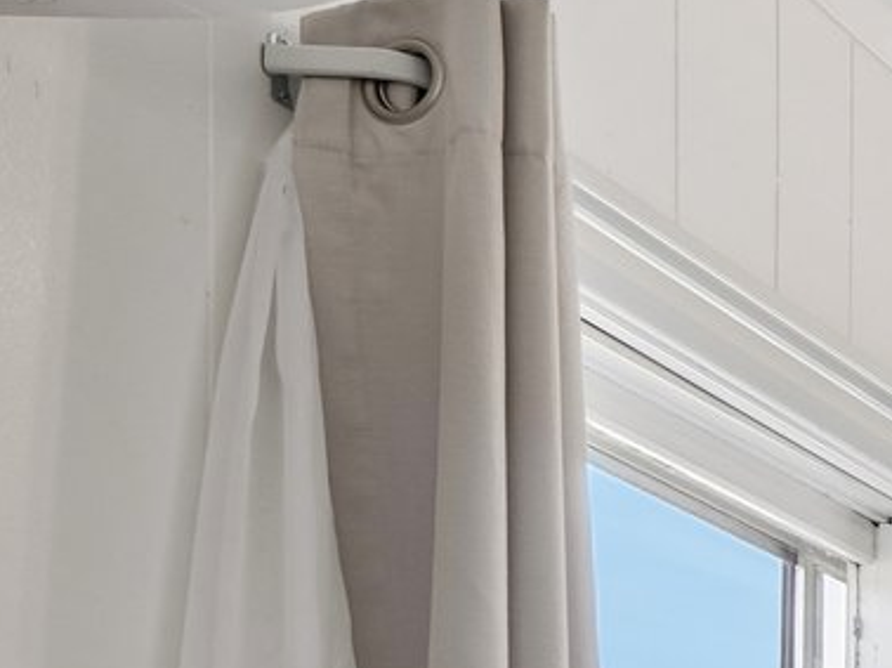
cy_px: 1295
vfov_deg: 13.1
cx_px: 2393
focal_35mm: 99
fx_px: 2549
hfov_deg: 12.7
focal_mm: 19
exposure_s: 1/80
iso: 400
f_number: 8
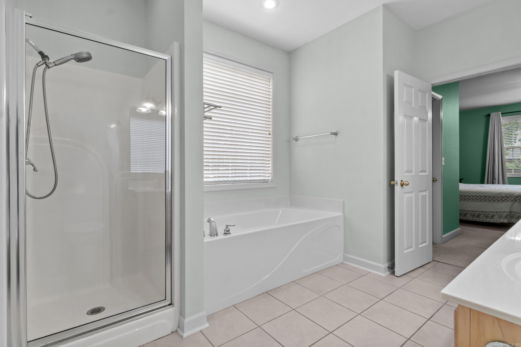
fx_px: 239
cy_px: 174
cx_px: 260
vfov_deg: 72.0
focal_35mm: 16
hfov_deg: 95.0
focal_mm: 11
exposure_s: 1/4
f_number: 9
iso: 250
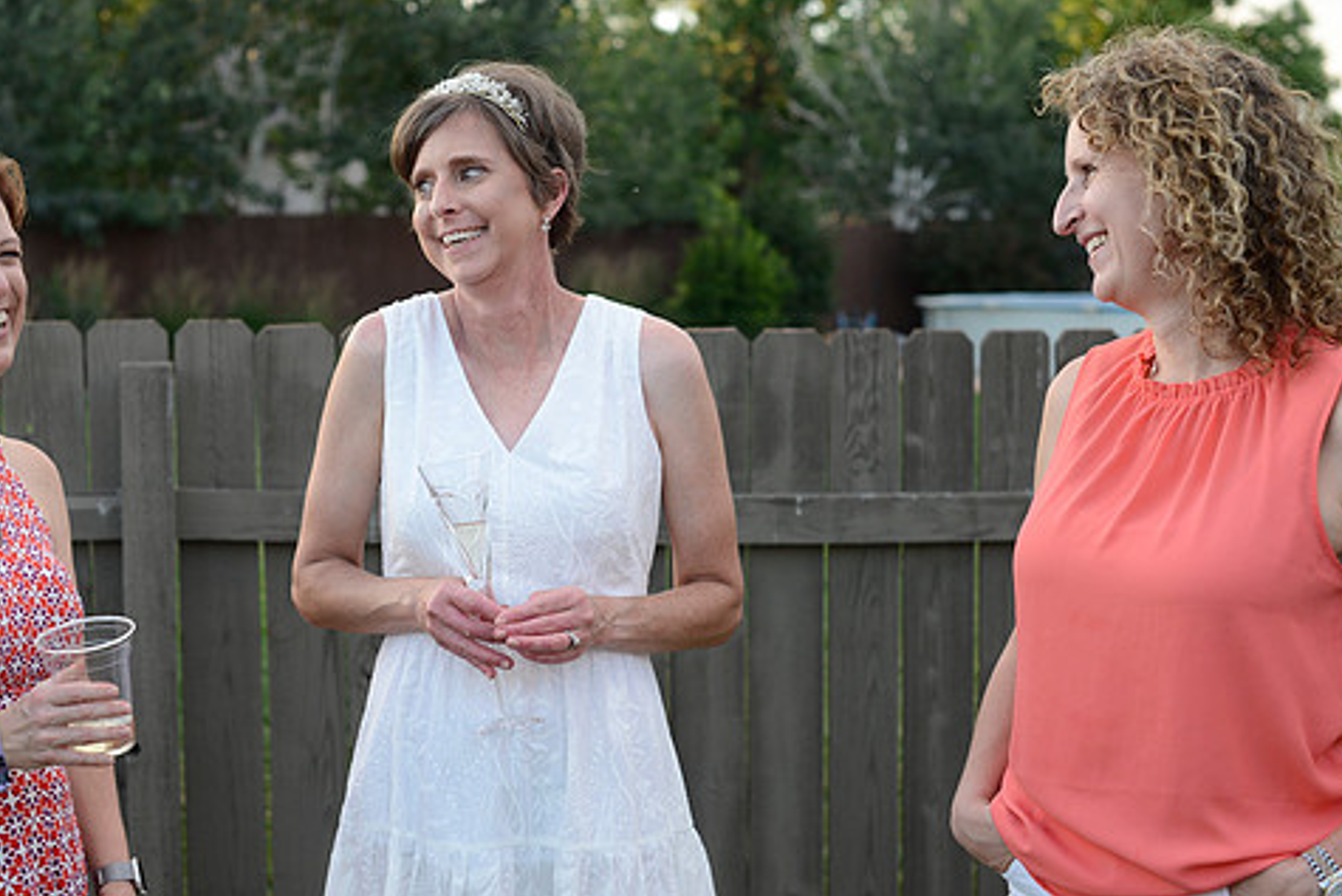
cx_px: 599
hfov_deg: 32.8
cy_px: 428
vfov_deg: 22.3
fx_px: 2275
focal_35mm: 61
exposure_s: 1/200
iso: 400
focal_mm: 50
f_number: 4
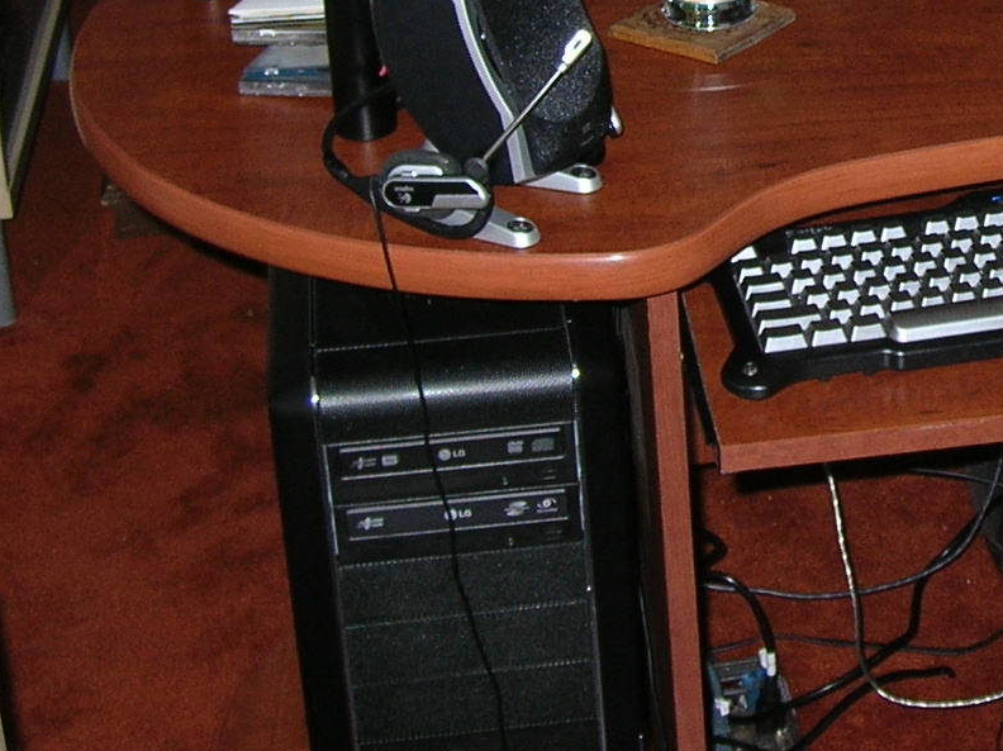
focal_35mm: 104
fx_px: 3012
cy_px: 58
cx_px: 1230
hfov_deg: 17.9
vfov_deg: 14.1
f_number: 2.7
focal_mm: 6
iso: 50
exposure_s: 1/60.1
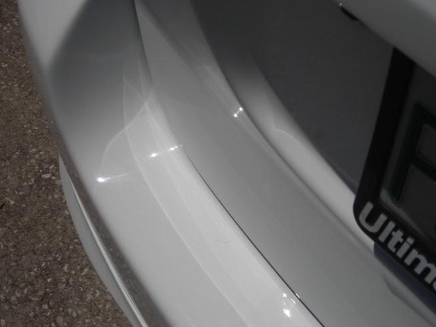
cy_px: 141
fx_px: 755
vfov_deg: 24.4
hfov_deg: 32.2
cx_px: 245
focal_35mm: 60
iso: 50
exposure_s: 1/1168
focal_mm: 6.3
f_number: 6.4
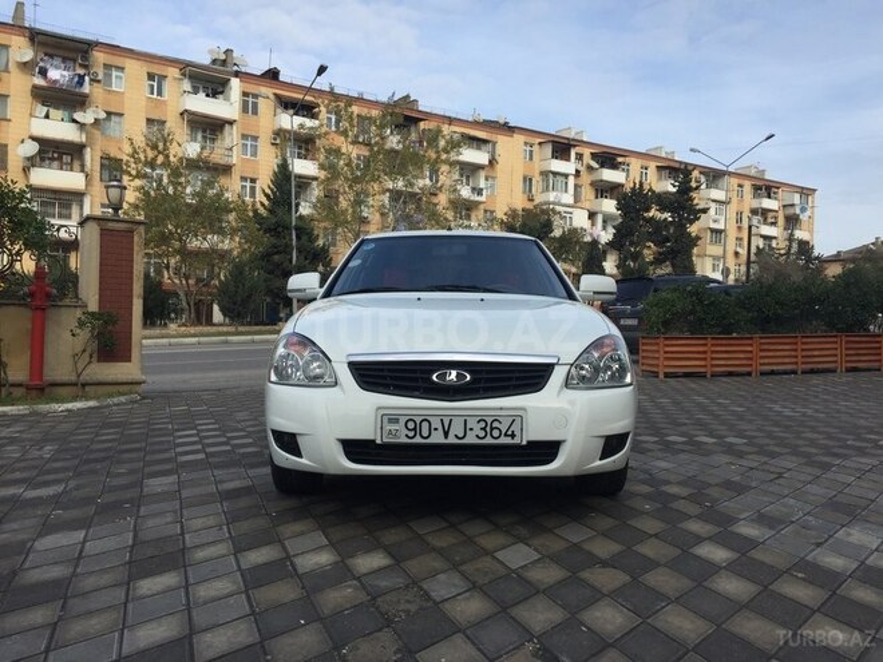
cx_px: 442
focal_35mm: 29
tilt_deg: -0.1
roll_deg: -1.9
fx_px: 740
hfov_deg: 61.7
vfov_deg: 48.2
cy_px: 331
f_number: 2.2
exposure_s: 1/1464
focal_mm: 4.15
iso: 32
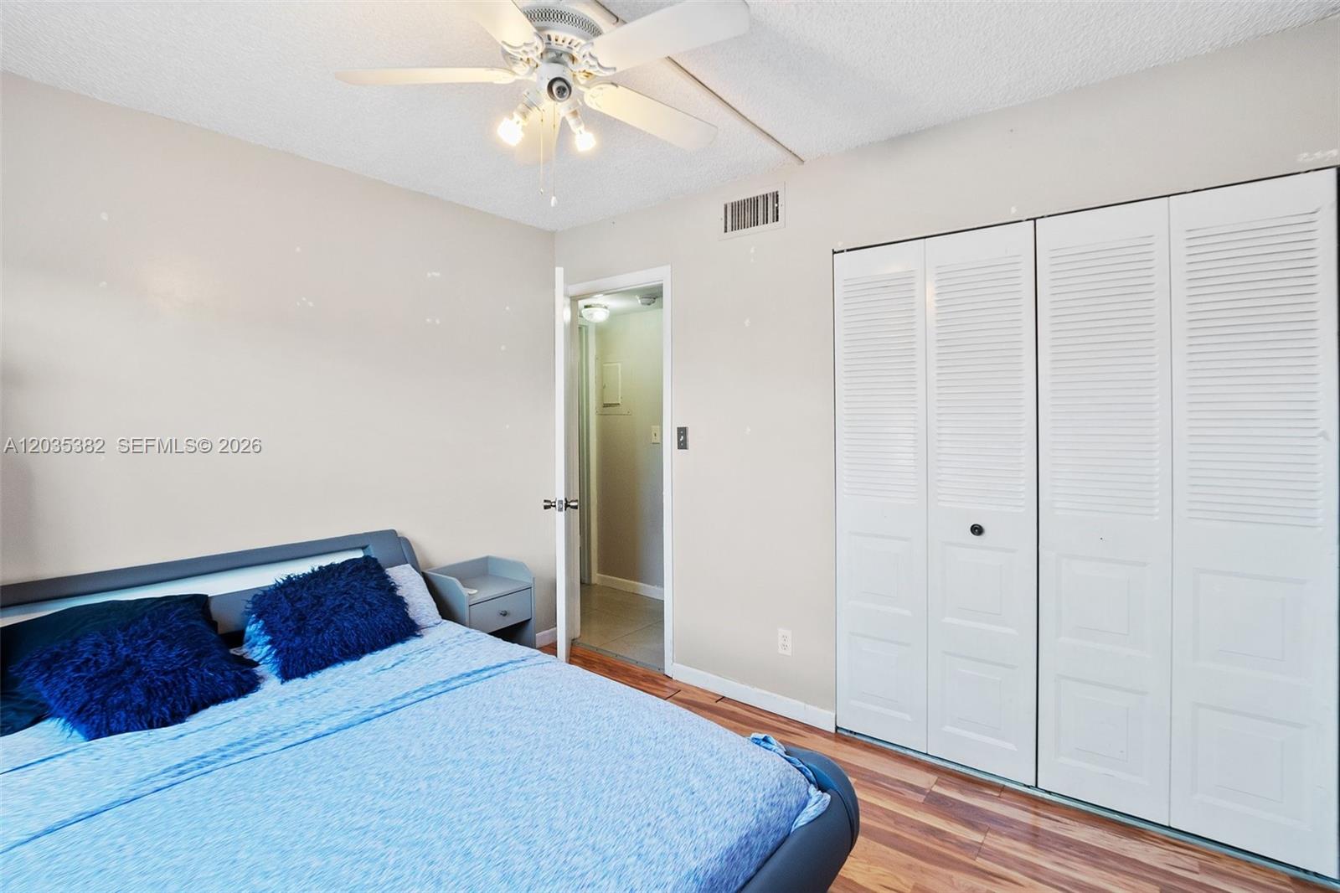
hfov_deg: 100.4
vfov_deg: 77.3
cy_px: 446
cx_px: 670
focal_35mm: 15
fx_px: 558
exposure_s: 1/15
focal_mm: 10
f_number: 8
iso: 560
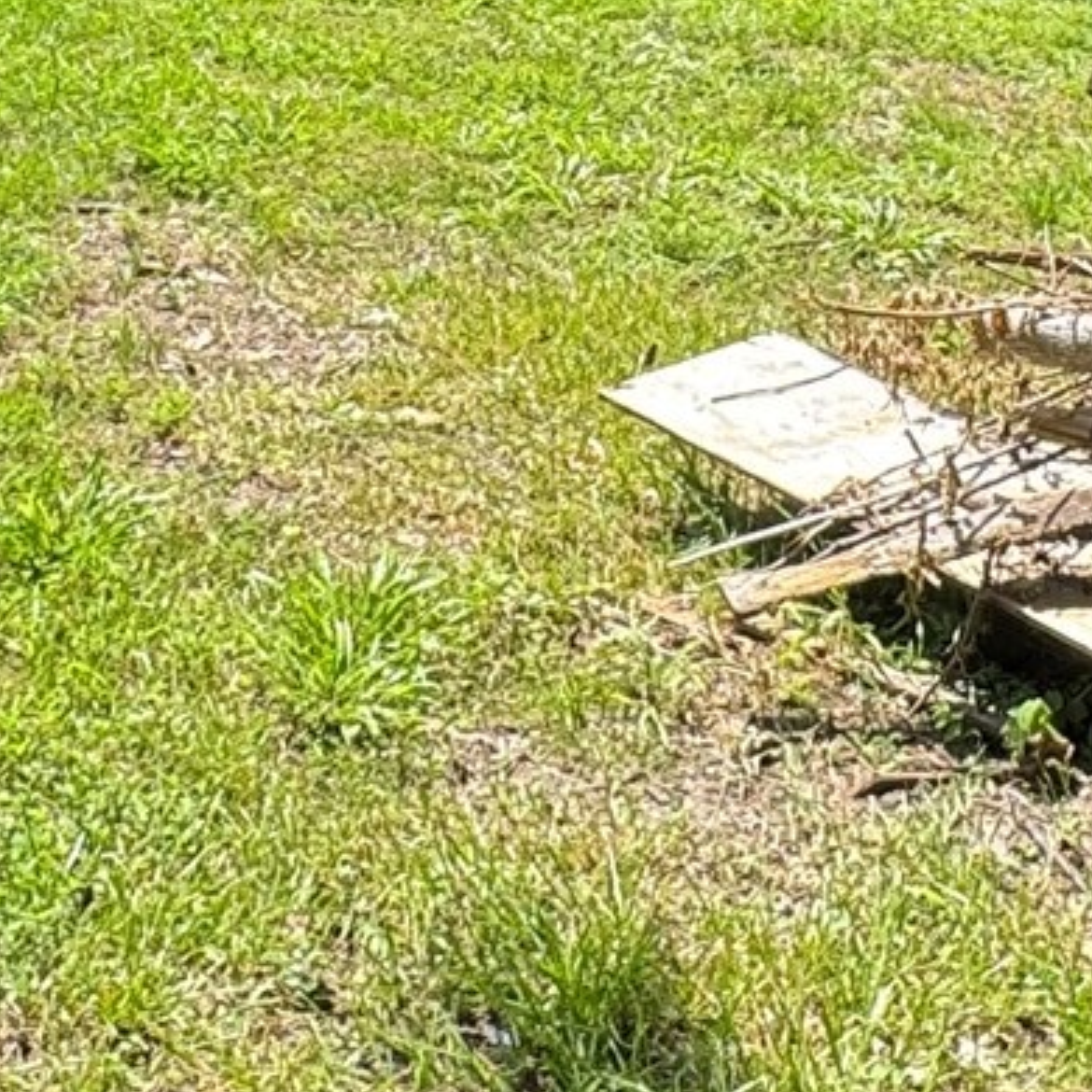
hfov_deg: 26.3
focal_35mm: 65
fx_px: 2320
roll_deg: -4.5
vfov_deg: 23.4
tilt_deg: -0.3
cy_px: -328
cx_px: 330
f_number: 2.2
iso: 40
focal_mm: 2.22
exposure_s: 1/290
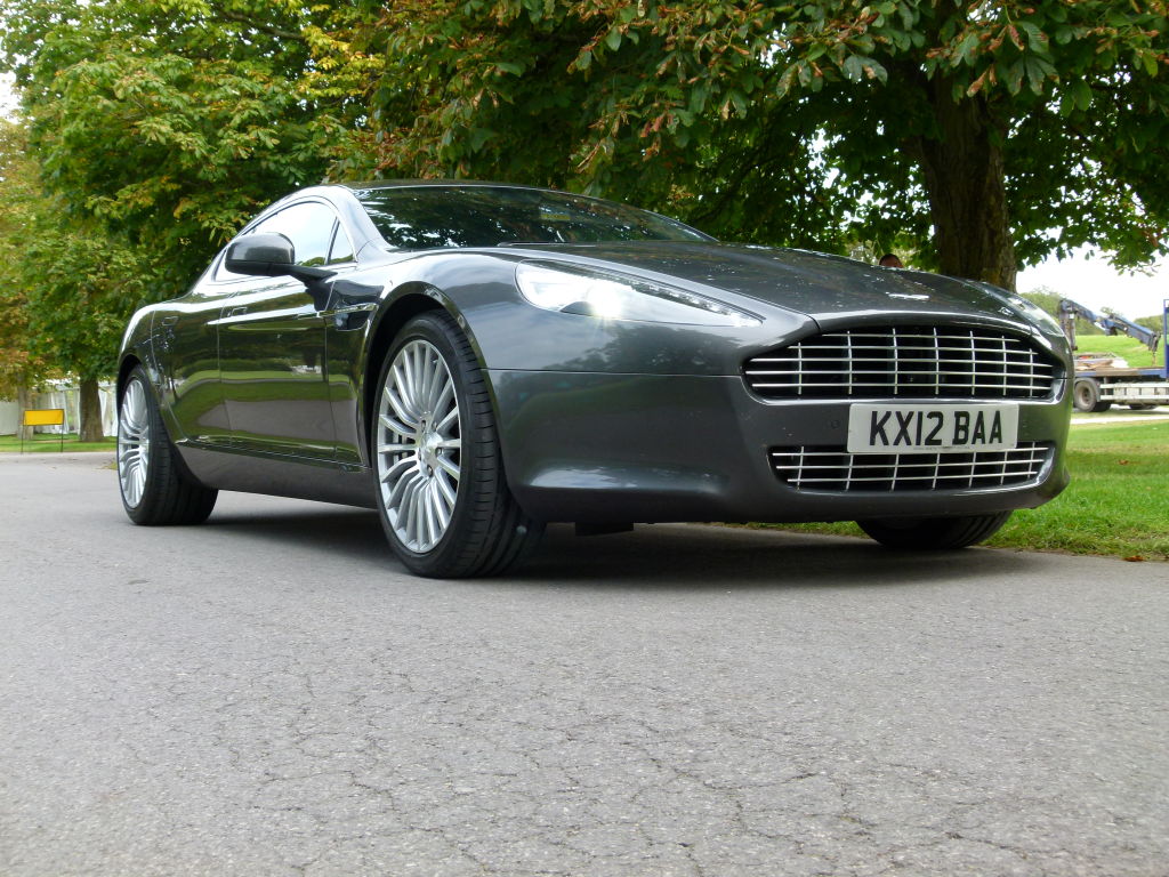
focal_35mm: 46
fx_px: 1553
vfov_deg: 31.5
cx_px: 584
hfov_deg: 41.2
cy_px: 438
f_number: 3.6
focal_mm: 8.3
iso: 100
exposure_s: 1/100
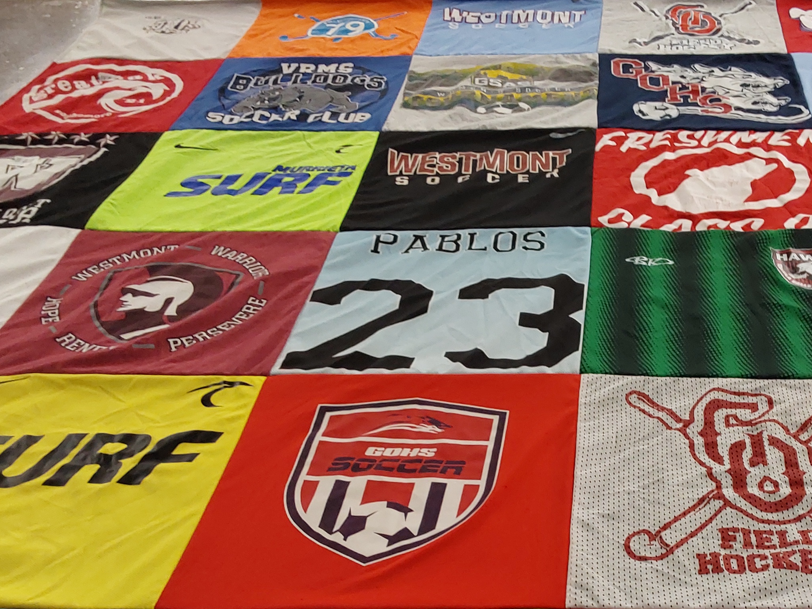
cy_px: 487
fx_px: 1056
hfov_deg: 41.2
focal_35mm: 45
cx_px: 580
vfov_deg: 31.4
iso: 100
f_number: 1.9
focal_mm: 2.91
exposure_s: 1/60
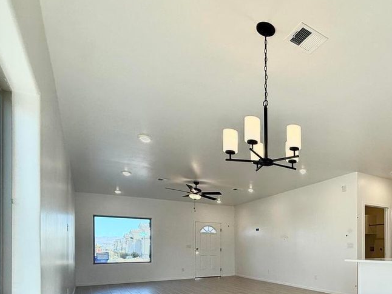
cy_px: 248
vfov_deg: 49.0
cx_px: 341
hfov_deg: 59.0
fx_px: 295
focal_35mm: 26
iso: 64
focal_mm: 2.22
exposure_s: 1/229
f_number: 2.2
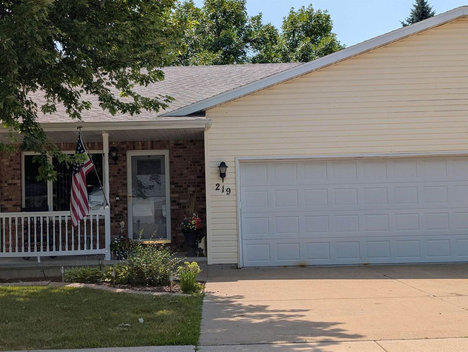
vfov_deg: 29.7
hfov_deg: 38.9
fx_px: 663
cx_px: 234
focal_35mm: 49
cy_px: 176
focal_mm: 6.9
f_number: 1.68
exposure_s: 1/1577
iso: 20
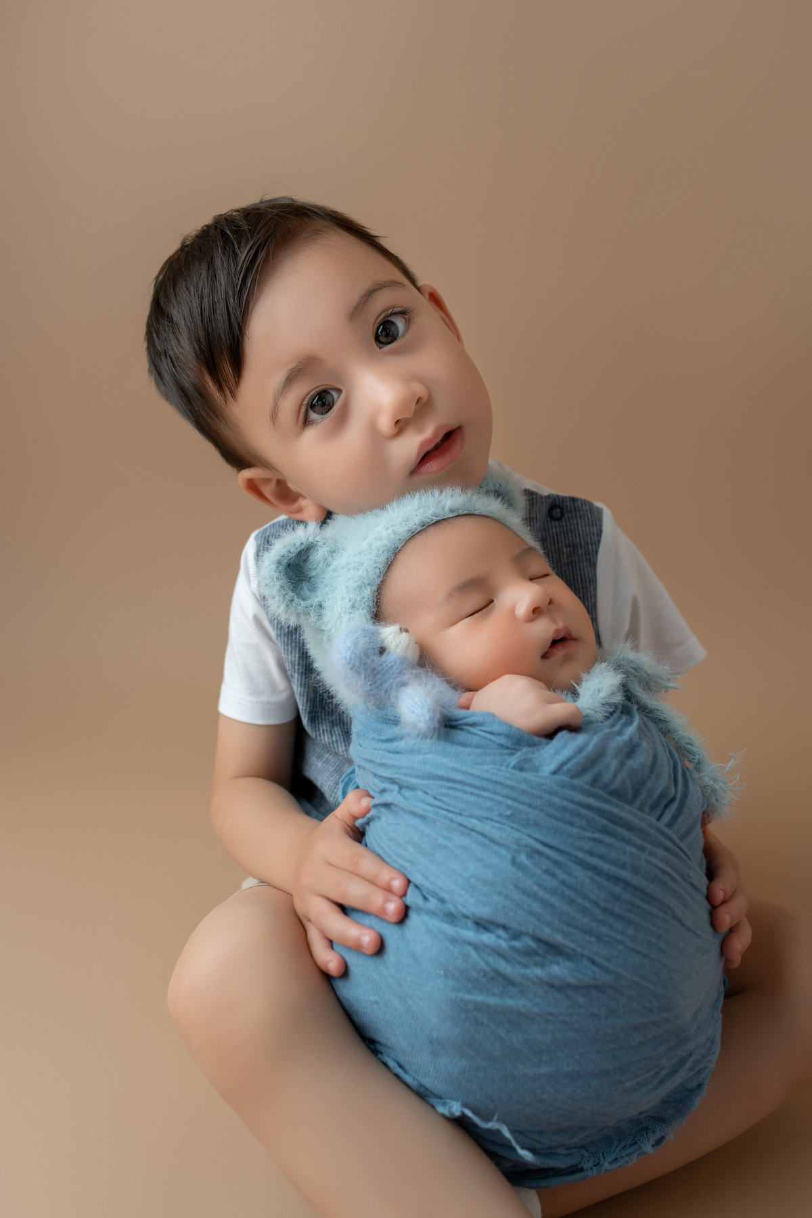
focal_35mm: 28
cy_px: 609
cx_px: 406
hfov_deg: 46.4
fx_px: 947
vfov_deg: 65.5
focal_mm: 28
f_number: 4
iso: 100
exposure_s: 1/200
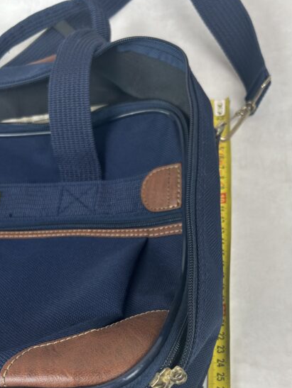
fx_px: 427
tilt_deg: -65.1
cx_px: 179
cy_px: 266
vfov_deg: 47.9
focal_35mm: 38
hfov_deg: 37.6
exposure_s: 1/100
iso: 50
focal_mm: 5.7
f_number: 1.5
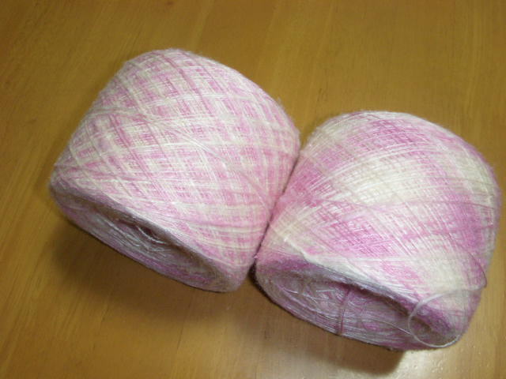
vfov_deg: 37.7
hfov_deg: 49.0
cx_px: 253
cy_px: 190
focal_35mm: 38
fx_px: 555
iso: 200
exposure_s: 1/10
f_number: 6.6
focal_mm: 6.3
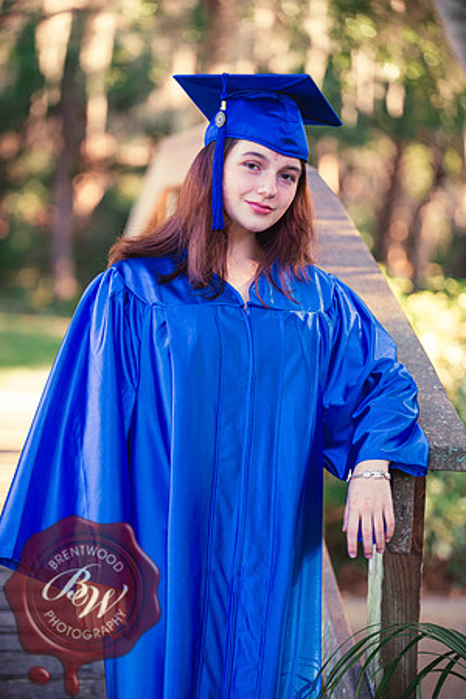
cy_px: 350
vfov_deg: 18.3
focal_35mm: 112
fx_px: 2174
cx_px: 233
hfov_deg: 12.2
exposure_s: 1/200
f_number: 2.8
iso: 250
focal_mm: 112
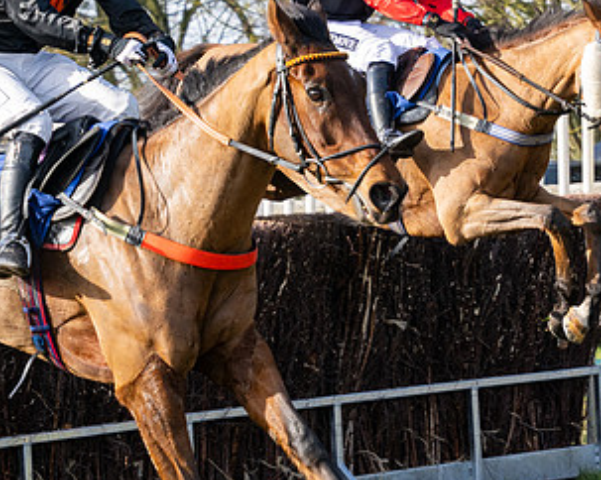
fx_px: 3911
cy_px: 270
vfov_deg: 7.0
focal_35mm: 220
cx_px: 237
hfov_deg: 8.8
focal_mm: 70
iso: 400
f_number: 4
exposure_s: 1/1250
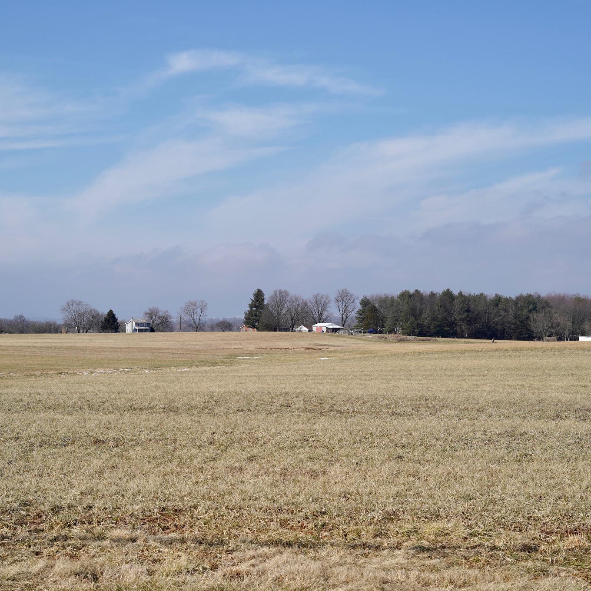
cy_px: 296
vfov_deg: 26.9
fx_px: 1236
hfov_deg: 26.8
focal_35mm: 64
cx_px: 243
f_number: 6.3
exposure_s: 1/640
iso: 100
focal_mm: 50
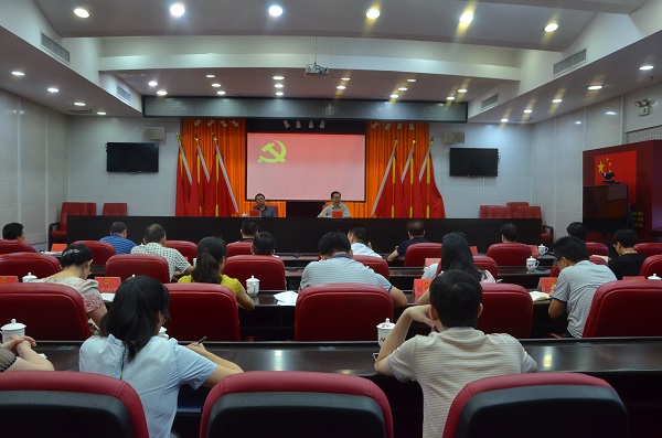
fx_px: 605
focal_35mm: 33
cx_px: 331
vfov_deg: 39.8
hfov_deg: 57.3
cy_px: 219
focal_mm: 22
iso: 1600
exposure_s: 1/100
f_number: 5
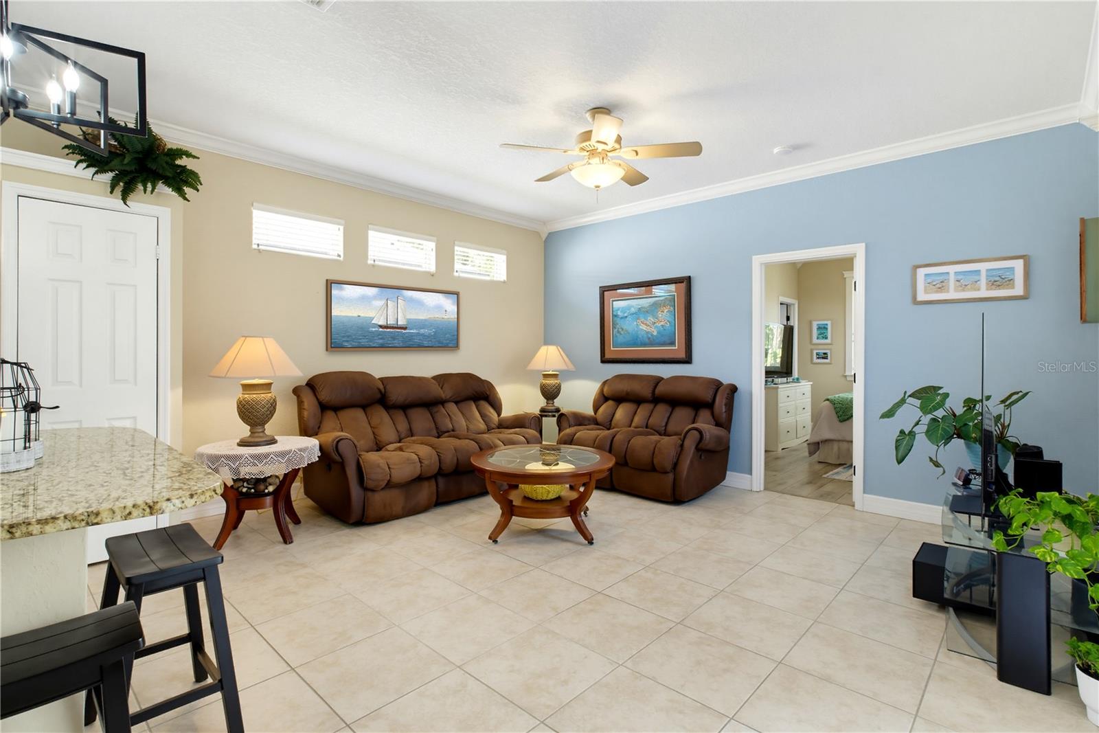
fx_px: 504
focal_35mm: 16
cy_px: 366
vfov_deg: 72.1
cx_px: 550
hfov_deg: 95.0
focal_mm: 11
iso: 2000
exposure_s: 1/6
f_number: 13
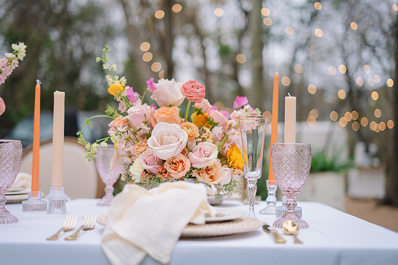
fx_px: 553
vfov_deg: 27.0
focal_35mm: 50
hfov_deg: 39.6
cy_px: 132
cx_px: 199
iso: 50
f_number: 1.8
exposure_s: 1/200
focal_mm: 50
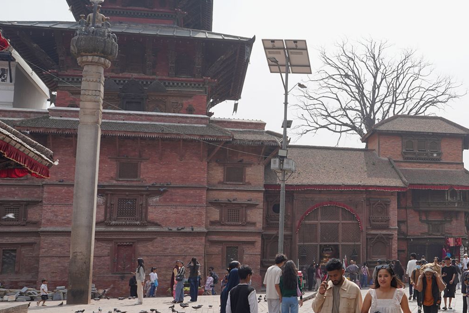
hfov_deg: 38.7
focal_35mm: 48
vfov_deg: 28.1
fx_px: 625
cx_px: 407
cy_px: 169
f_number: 10
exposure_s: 1/125
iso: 100
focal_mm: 24
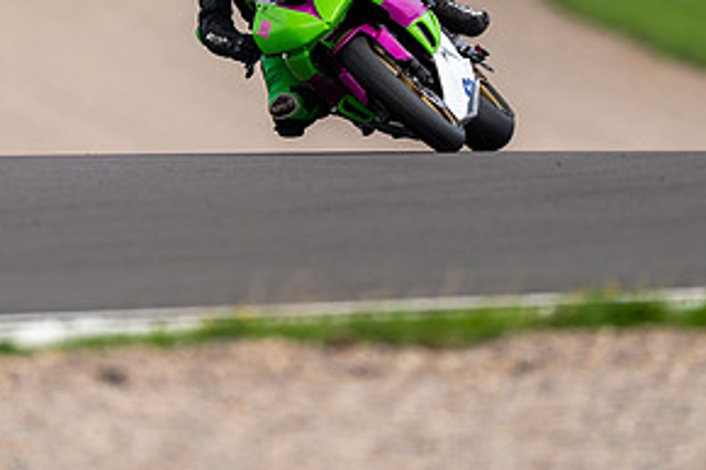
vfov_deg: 1.1
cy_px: 4
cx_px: 299
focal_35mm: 1202
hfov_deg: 1.7
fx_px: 23558
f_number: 4
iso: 125
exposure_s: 1/500
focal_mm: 600
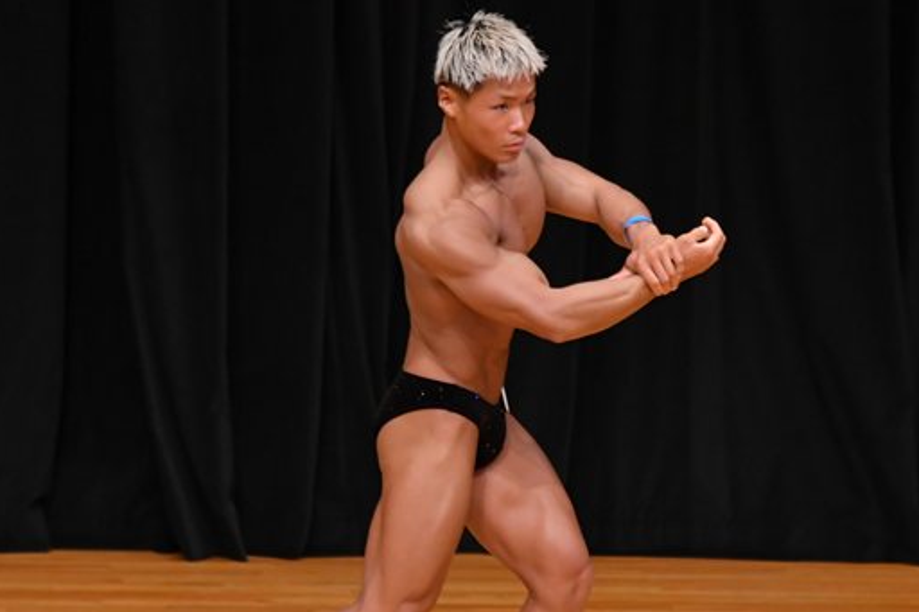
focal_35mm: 477
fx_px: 12172
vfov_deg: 2.9
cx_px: 572
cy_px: 418
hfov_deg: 4.3
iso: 3200
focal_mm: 210
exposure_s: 1/400
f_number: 5.6
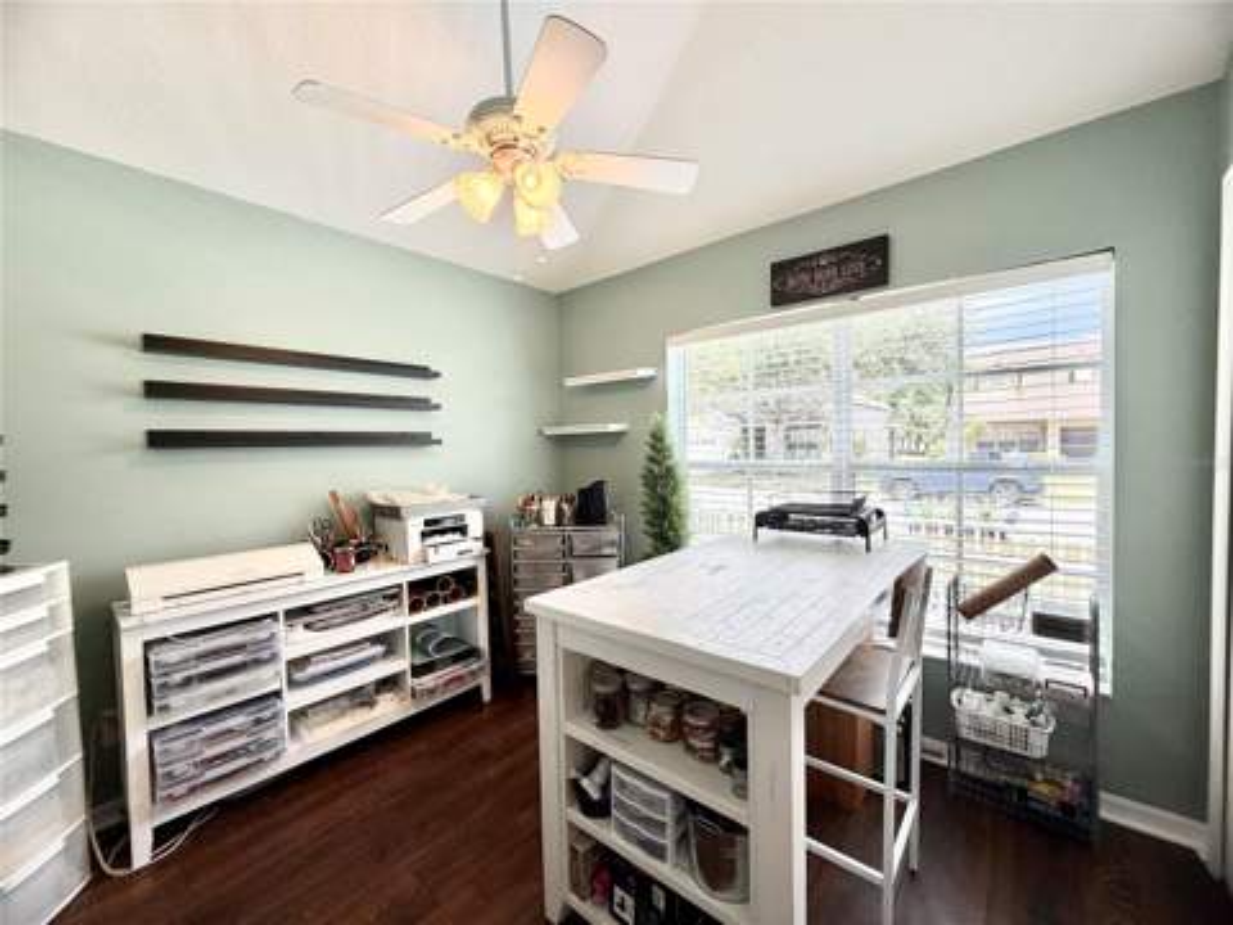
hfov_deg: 102.1
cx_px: 616
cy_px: 462
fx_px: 499
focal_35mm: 14
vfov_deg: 85.7
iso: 64
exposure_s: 1/120
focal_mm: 2.22
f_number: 2.2
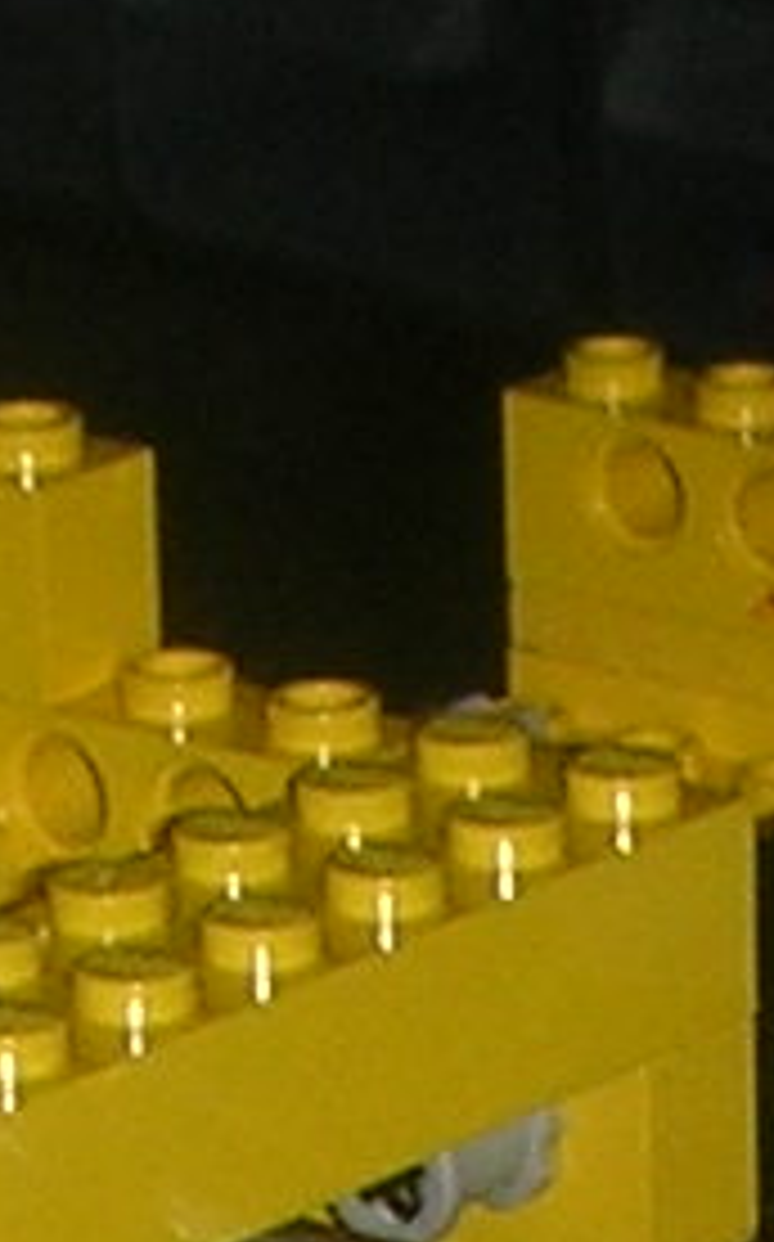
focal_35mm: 349
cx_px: 747
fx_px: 11804
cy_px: 3618
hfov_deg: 3.8
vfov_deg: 5.7
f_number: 3
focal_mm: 5.8
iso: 50
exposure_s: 1/60.1
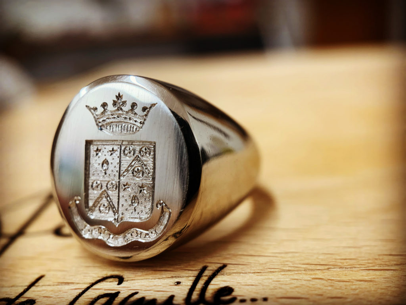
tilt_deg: -17.1
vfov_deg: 53.1
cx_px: 203
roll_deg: +4.9
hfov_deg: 67.3
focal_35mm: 26
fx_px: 305
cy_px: 152
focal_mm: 4.25
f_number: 1.8
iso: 80
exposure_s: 1/100
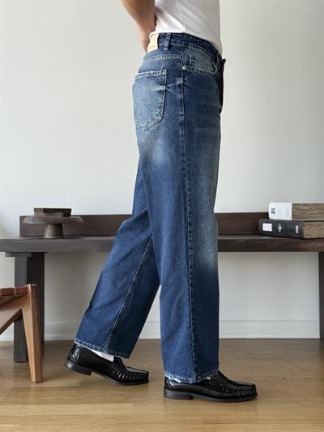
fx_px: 599
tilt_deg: -0.8
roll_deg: +0.3
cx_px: 162
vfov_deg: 39.6
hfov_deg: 30.3
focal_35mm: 48
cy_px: 216
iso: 64
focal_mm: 6.76
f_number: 1.78
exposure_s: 1/258
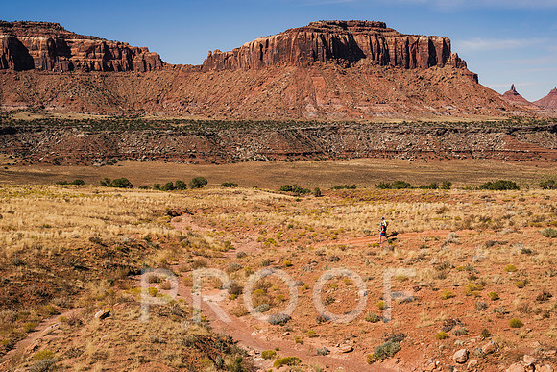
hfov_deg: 39.3
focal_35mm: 50
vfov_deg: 26.8
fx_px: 779
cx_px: 277
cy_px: 186
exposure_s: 1/640
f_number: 7.1
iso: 160
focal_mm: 50
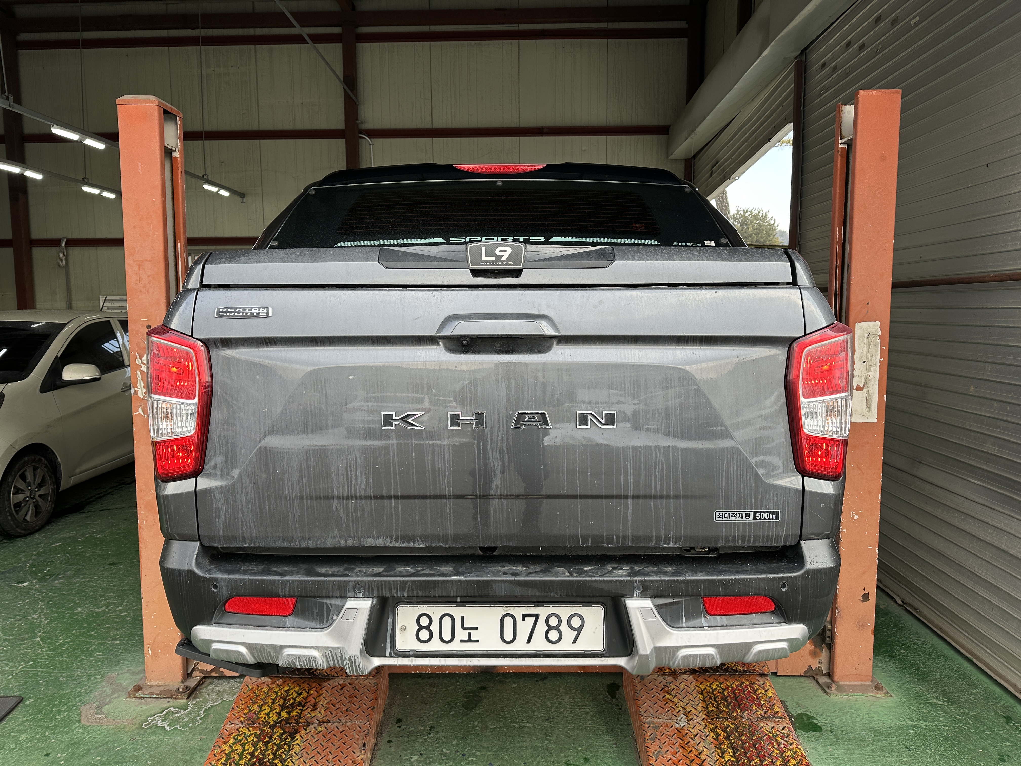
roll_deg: +0.3
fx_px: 708
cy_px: 383
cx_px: 510
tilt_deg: -6.3
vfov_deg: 56.8
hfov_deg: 71.6
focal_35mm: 24
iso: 80
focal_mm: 6.86
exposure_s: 1/355
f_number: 1.78
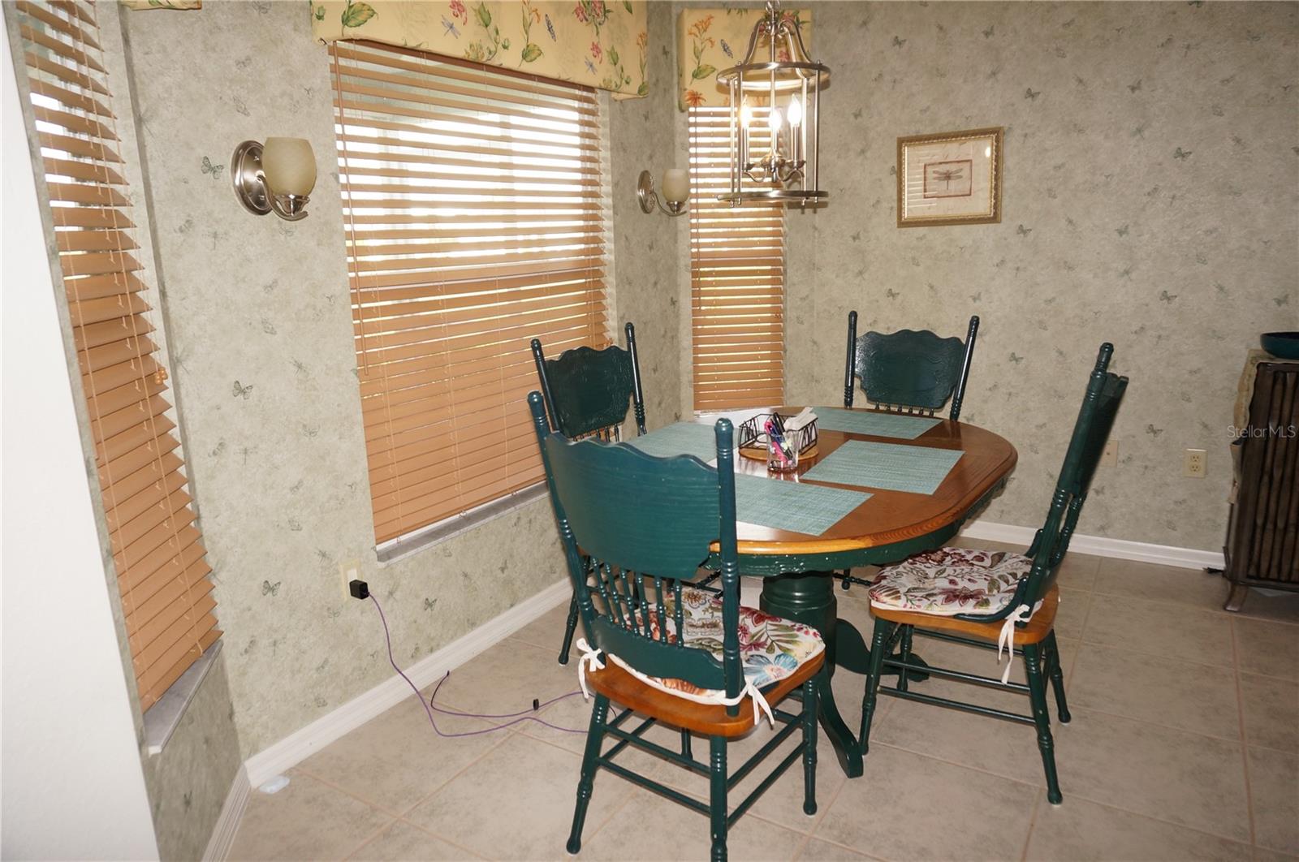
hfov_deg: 73.8
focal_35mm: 24
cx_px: 650
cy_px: 431
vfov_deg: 53.0
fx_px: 865
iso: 400
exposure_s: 1/160
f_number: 4
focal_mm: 16
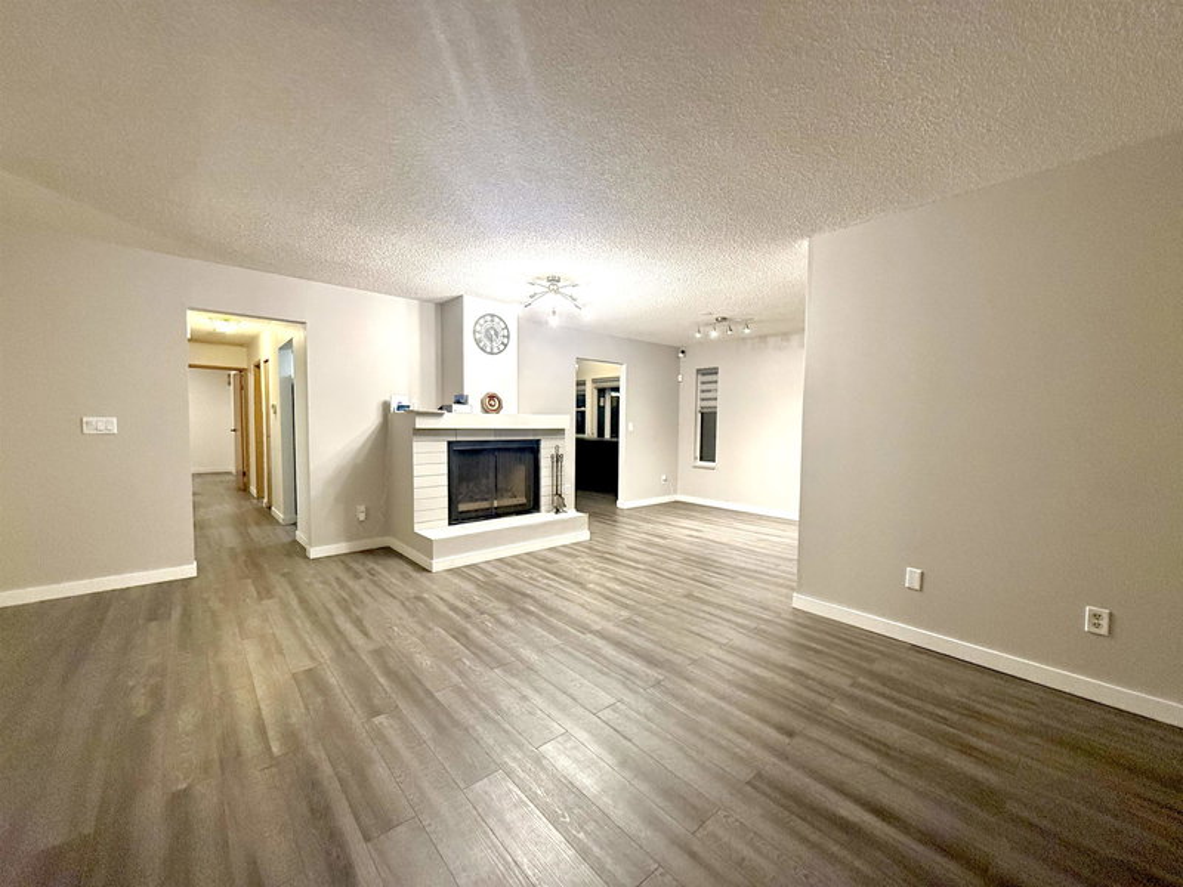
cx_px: 592
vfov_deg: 85.7
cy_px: 444
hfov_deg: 102.1
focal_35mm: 14
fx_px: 478
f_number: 2.2
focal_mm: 2.22
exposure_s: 1/120
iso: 500
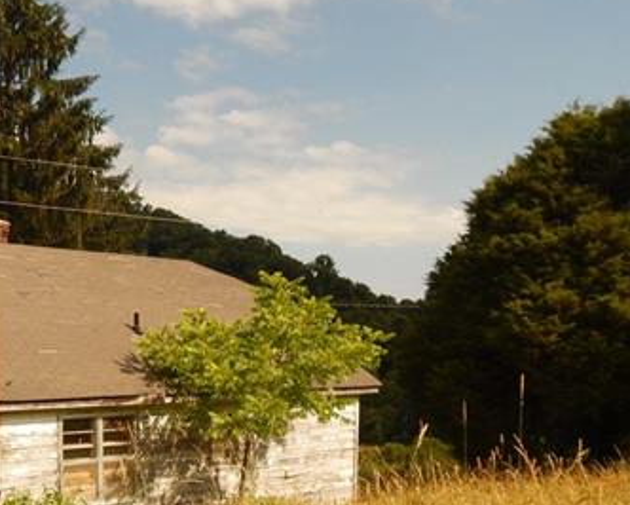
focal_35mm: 47
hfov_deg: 37.4
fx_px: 877
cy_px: 368
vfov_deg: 31.6
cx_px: 87
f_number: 6.1
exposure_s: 1/1500
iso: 400
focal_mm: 4.5
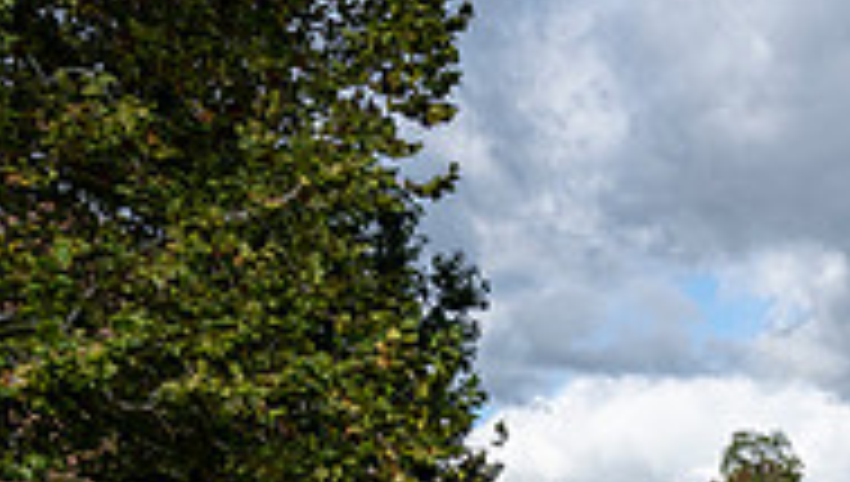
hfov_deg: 25.9
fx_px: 1738
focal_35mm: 77
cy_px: 800
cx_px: 868
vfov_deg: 14.3
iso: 100
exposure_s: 1/1000
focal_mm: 24
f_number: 4
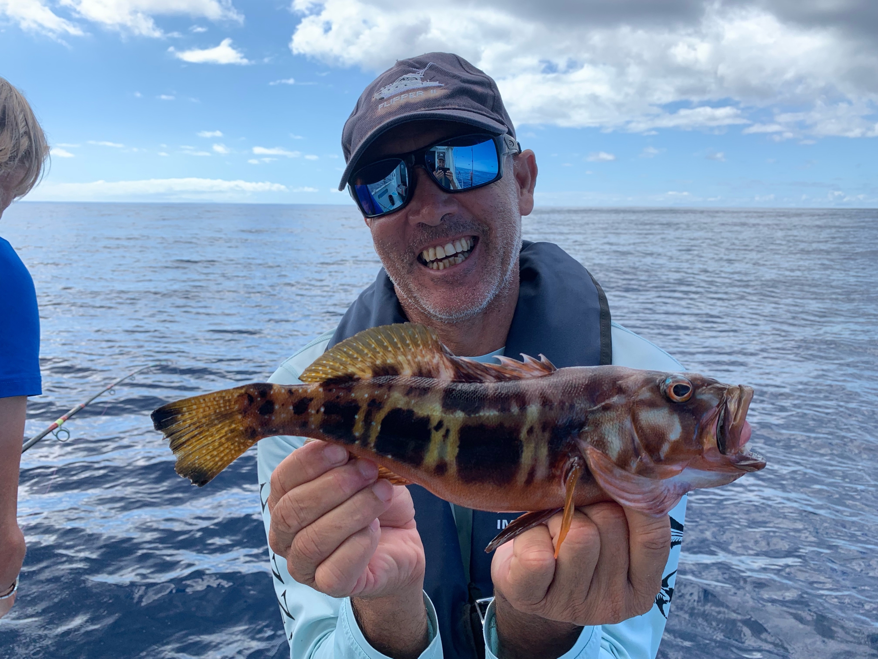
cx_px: 439
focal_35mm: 26
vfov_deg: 53.1
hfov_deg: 67.3
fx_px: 659
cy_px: 330
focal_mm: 4.25
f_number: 1.8
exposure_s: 1/1332
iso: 25
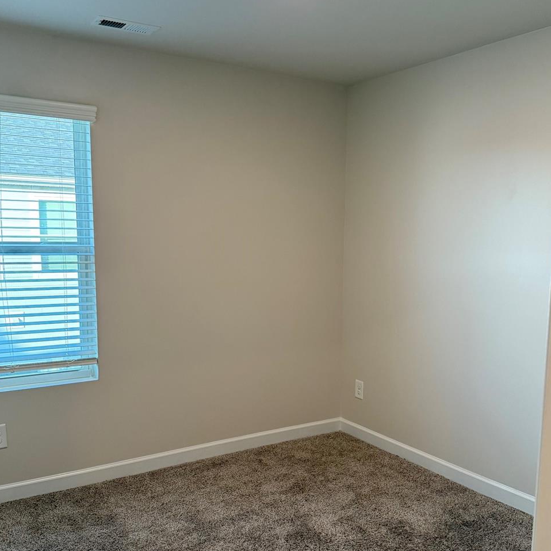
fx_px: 612
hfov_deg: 48.4
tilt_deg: -3.3
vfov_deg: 48.3
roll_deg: -0.3
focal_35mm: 34
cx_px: 289
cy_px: 319
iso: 320
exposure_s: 1/120
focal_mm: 6.76
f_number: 1.78
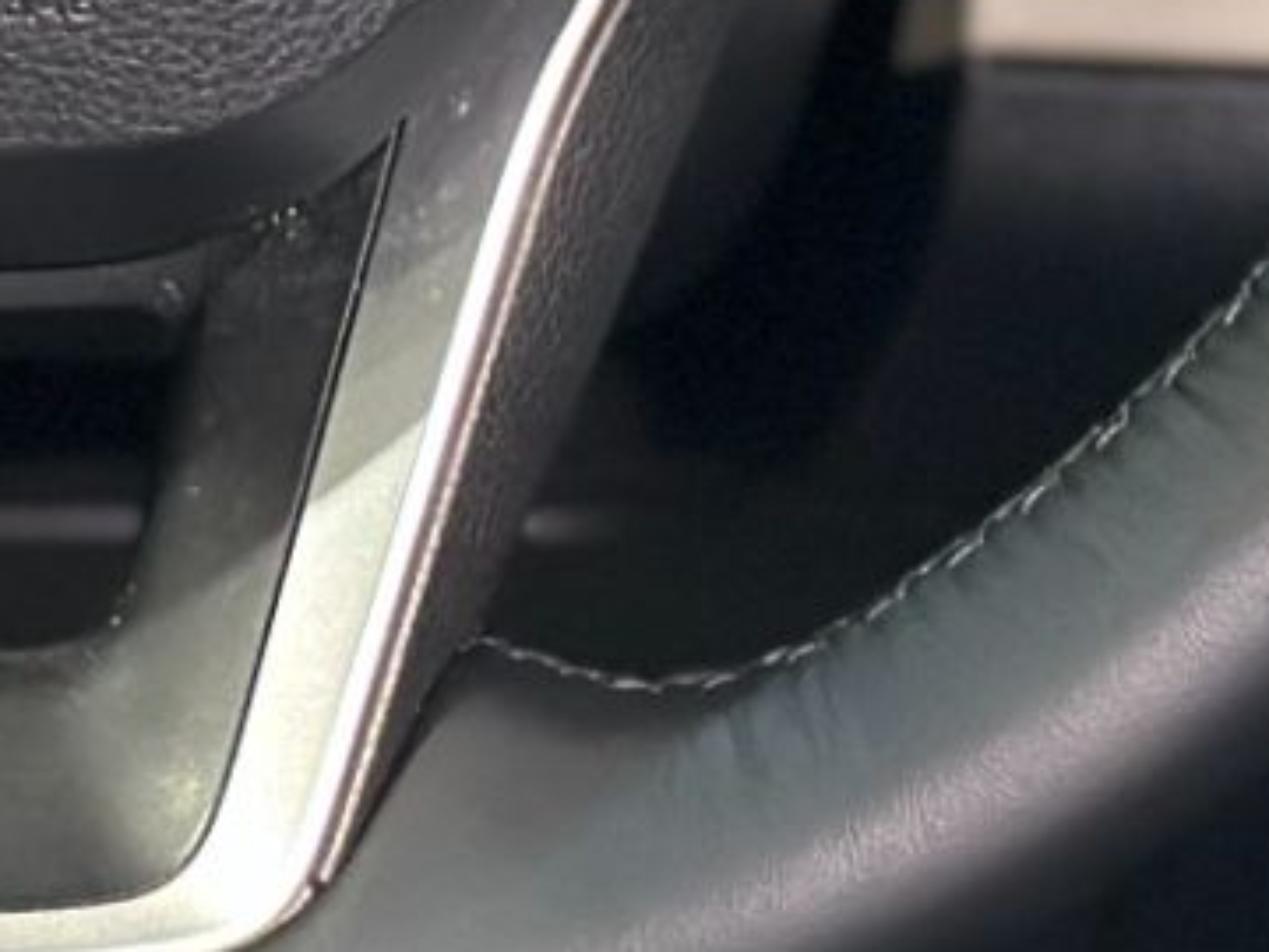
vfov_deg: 5.7
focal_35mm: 256
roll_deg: +0.3
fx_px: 9385
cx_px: -145
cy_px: -783
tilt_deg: -15.2
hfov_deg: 7.7
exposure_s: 1/40
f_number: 1.78
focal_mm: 6.86
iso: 400
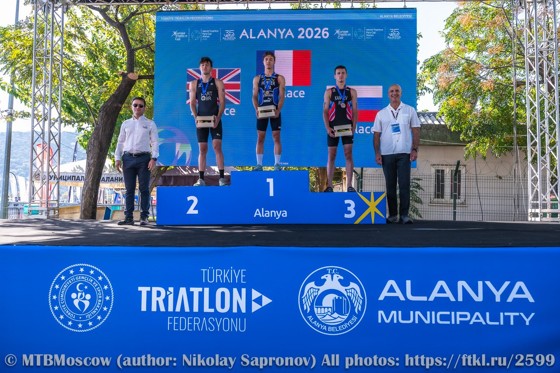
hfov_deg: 67.4
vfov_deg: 47.9
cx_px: 280
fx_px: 420
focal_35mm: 27
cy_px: 186
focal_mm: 27
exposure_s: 1/320
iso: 250
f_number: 5.6
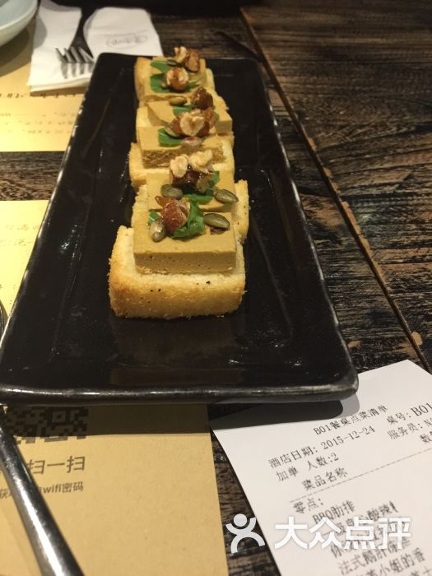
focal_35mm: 29
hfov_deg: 48.2
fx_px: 483
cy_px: 288
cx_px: 216
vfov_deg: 61.7
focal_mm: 4.15
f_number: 2.2
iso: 160
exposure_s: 1/8
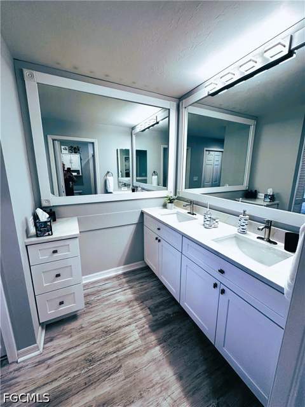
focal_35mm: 14
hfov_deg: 85.7
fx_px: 164
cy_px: 204
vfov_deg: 102.1
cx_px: 152
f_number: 2.2
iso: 160
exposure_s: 1/120
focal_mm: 2.22
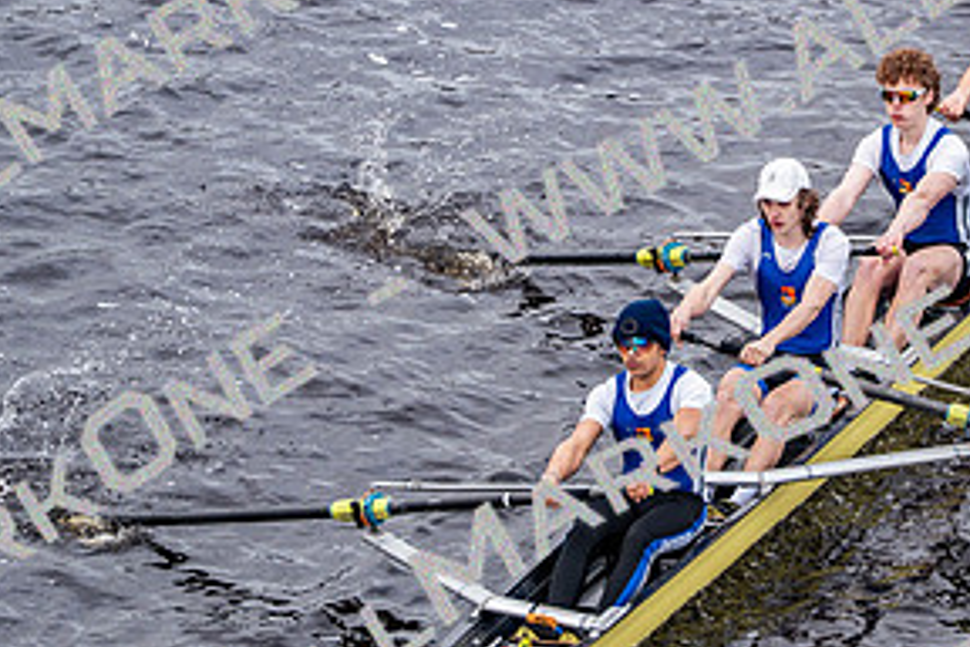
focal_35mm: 403
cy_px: 275
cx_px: 879
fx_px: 10858
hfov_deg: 5.1
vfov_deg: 3.4
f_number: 2.8
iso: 250
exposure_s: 1/2000
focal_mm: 200
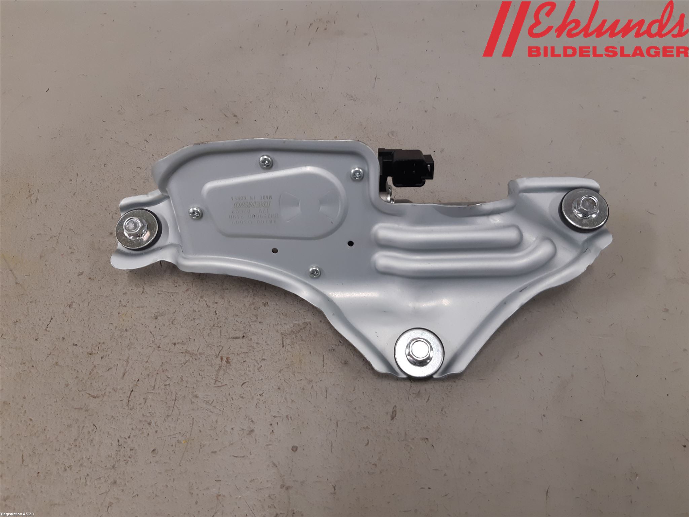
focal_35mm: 26
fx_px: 518
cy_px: 258
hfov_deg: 67.3
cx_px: 344
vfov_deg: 53.1
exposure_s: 1/50
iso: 100
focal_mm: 3.93
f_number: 1.7
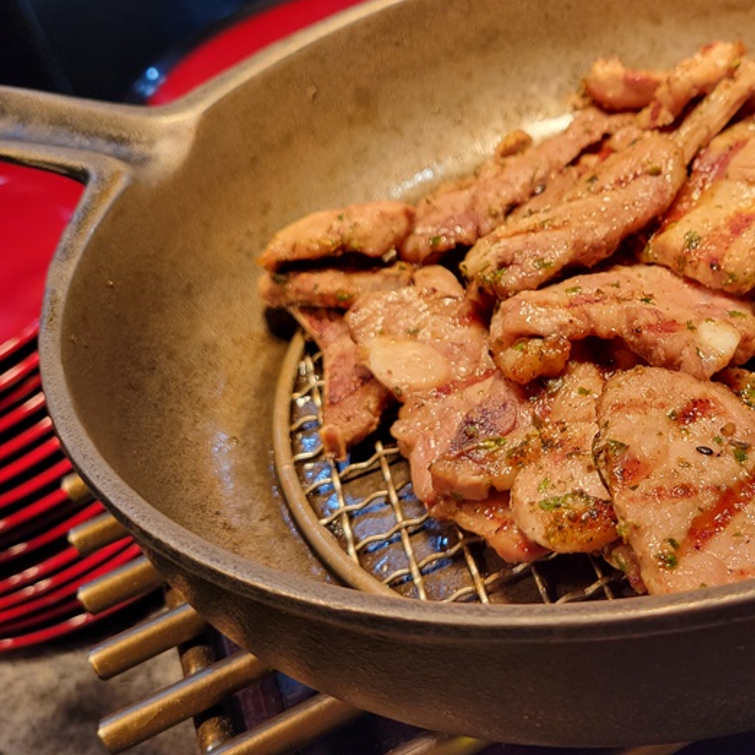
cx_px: 592
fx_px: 1086
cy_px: 299
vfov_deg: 38.2
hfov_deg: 37.1
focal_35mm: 44
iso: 40
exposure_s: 1/128
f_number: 1.8
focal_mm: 5.4
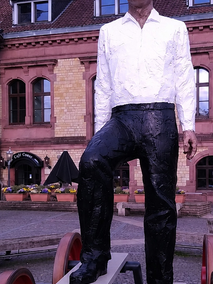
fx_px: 468
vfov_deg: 33.7
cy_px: 173
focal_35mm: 57
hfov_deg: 25.5
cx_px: 138
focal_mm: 3.93
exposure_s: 1/1053
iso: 50
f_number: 1.7
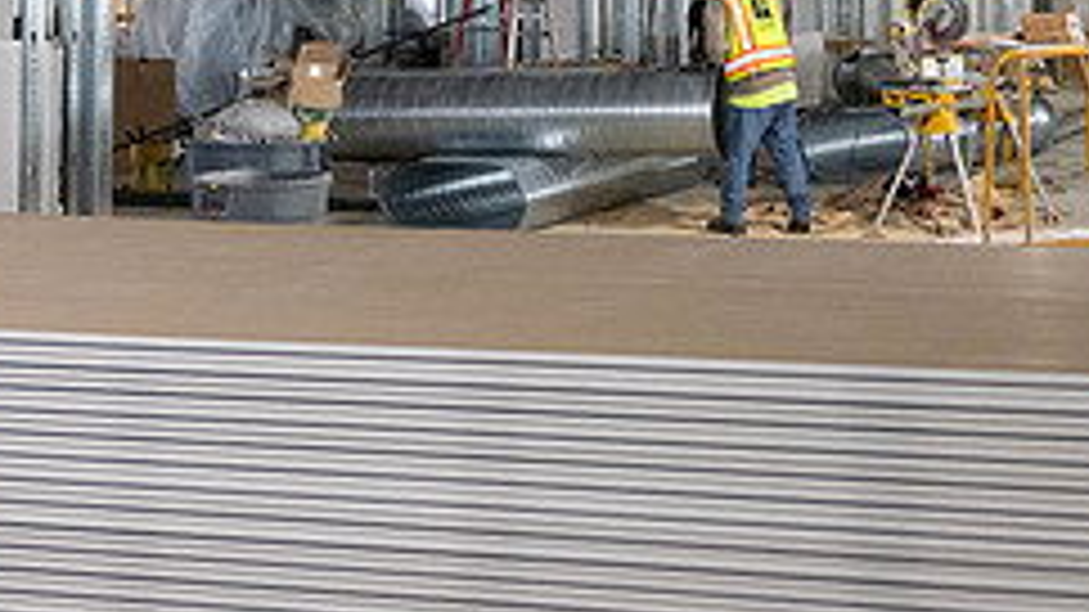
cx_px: 734
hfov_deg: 31.2
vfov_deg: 17.3
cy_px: -97
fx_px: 1934
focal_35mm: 67
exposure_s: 1/250
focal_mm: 26
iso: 3200
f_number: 4
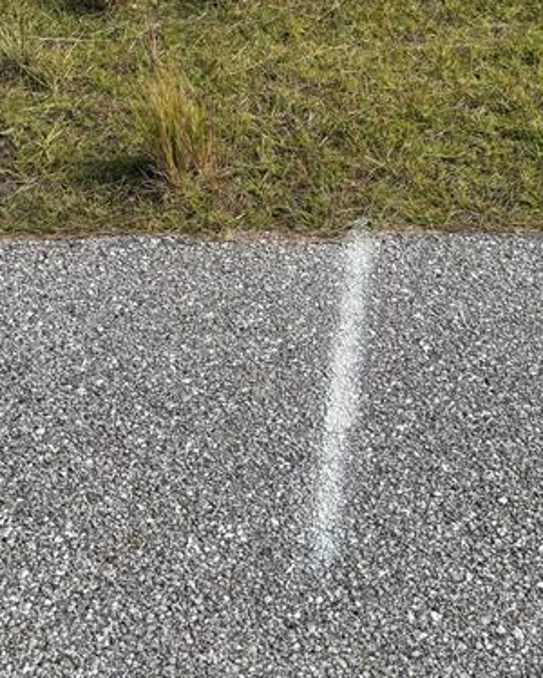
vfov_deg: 37.6
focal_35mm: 48
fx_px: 964
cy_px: 152
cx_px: 300
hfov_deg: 31.4
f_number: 1.78
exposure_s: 1/4405
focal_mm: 6.76
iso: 80
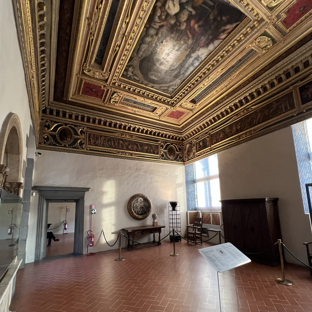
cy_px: 179
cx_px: 163
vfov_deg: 86.8
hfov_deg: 87.4
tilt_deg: +6.9
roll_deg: +2.1
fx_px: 163
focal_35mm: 16
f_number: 1.8
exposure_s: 1/60
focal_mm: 1.57
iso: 320
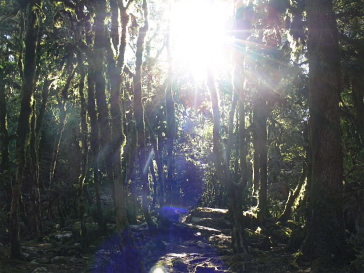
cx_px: 182
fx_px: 368
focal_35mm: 35
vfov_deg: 40.7
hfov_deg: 52.6
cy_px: 136
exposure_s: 1/50
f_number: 4
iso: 80
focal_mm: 7.4
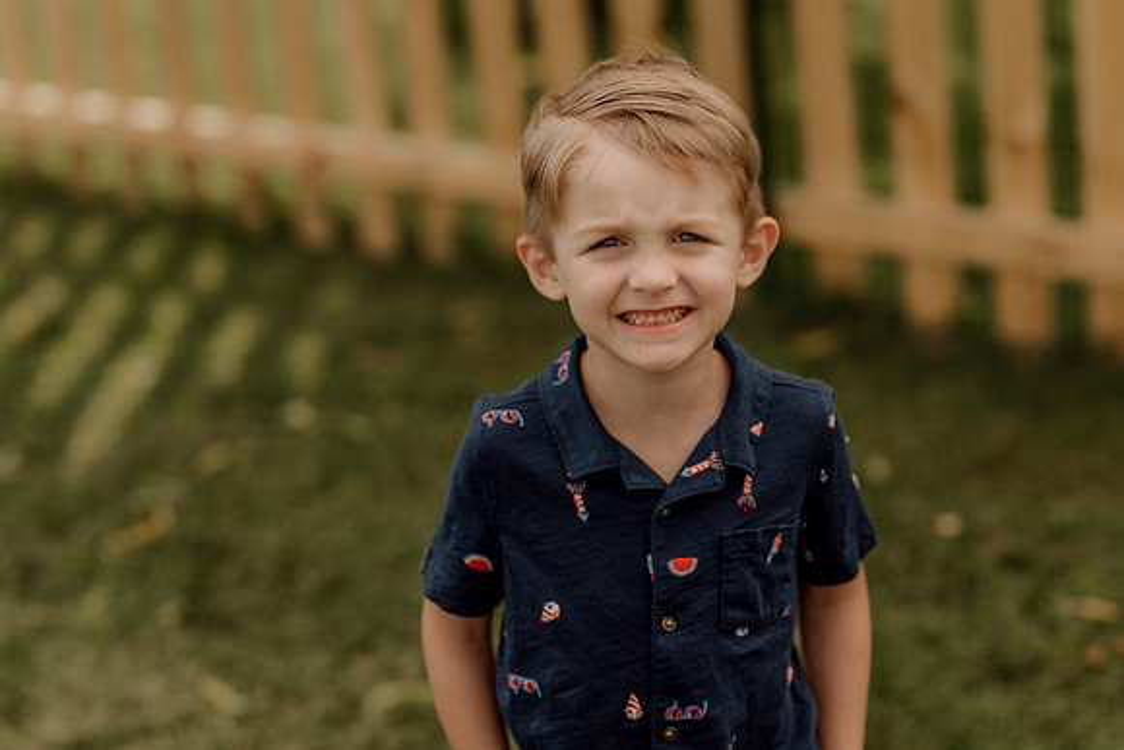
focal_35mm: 85
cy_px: 375
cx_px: 562
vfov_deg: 16.1
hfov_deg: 23.9
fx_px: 2654
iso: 80
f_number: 2.5
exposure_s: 1/320
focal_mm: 85
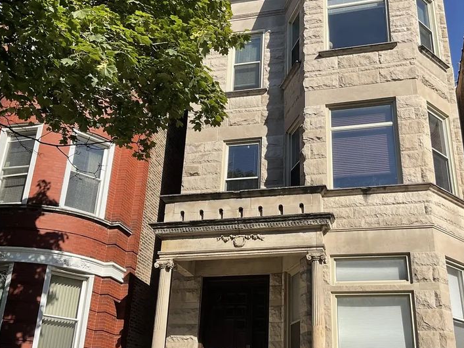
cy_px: 168
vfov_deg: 34.3
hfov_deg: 44.7
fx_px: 563
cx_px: 264
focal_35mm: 42
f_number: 1.8
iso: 16
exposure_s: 1/2427
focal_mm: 3
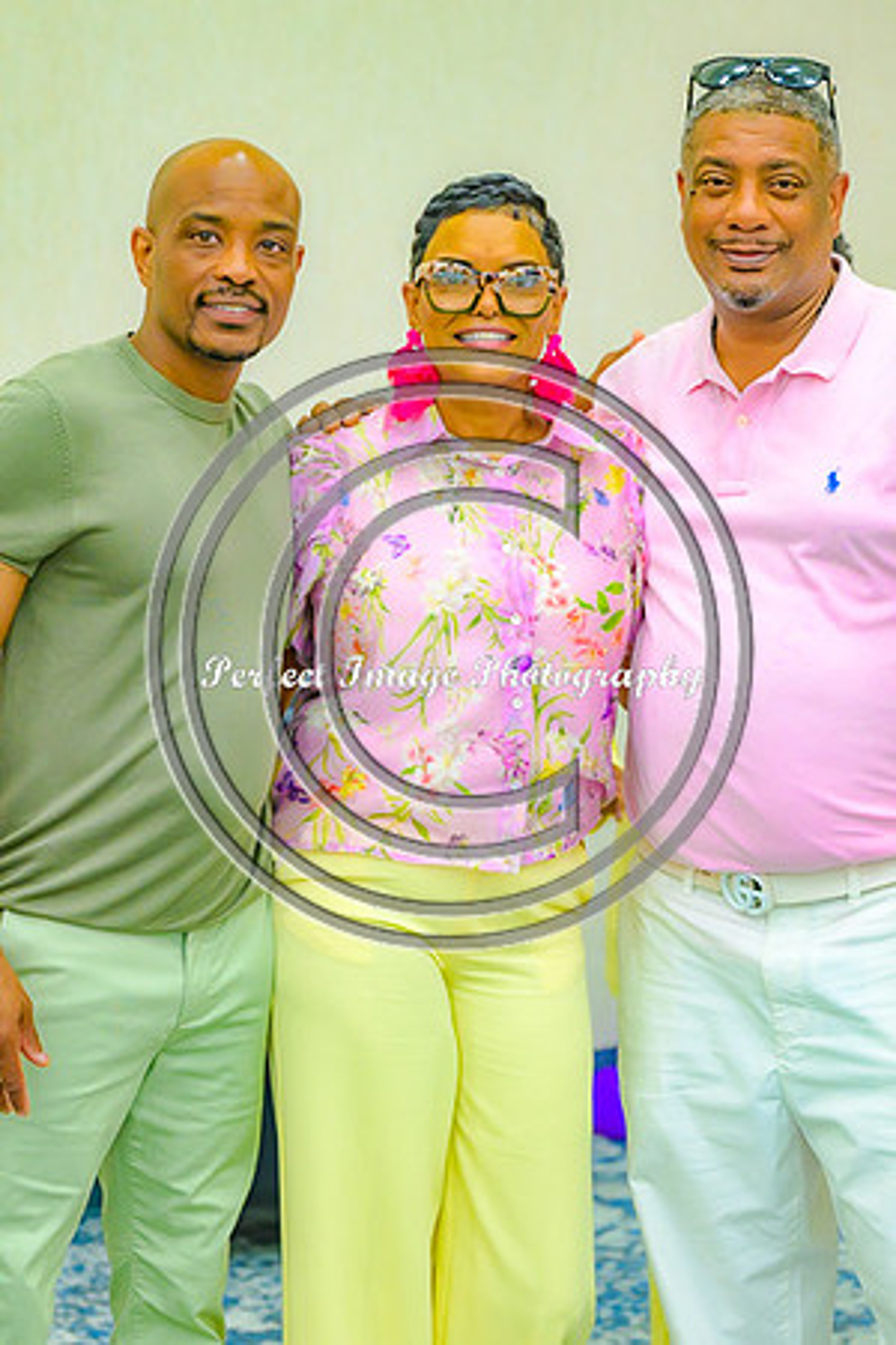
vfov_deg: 19.5
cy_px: 672
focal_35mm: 105
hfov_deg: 13.0
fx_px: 3920
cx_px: 448
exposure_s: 1/125
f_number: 2.8
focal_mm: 70
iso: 1100
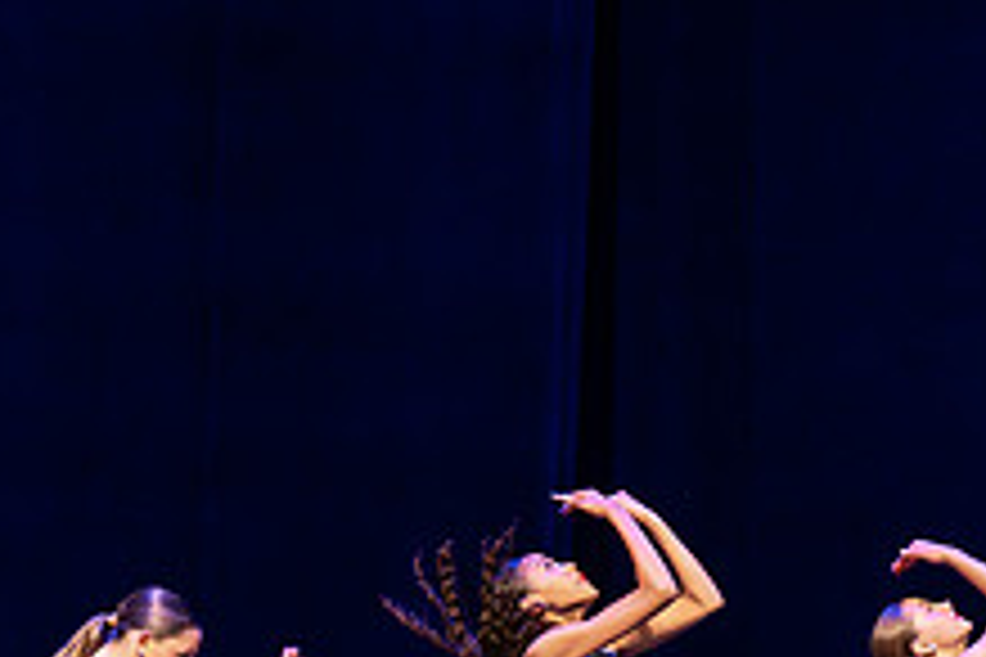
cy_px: 781
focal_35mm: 220
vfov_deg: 6.2
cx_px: 918
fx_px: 6025
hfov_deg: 9.3
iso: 3200
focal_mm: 83
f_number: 2.8
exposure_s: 1/640
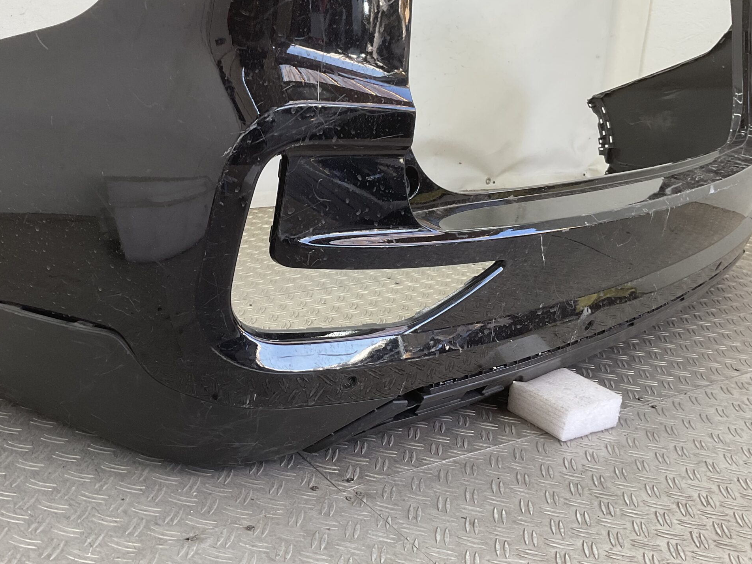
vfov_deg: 36.7
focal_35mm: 39
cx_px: 281
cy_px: 224
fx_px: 847
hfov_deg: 47.4
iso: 32
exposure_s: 1/120
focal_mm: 3
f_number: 1.8
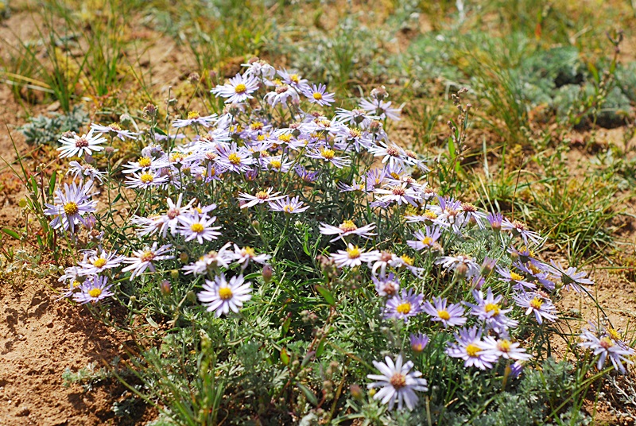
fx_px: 1327
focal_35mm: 75
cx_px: 318
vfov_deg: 18.2
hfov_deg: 27.0
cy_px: 213
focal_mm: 50
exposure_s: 1/2500
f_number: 5.6
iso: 400
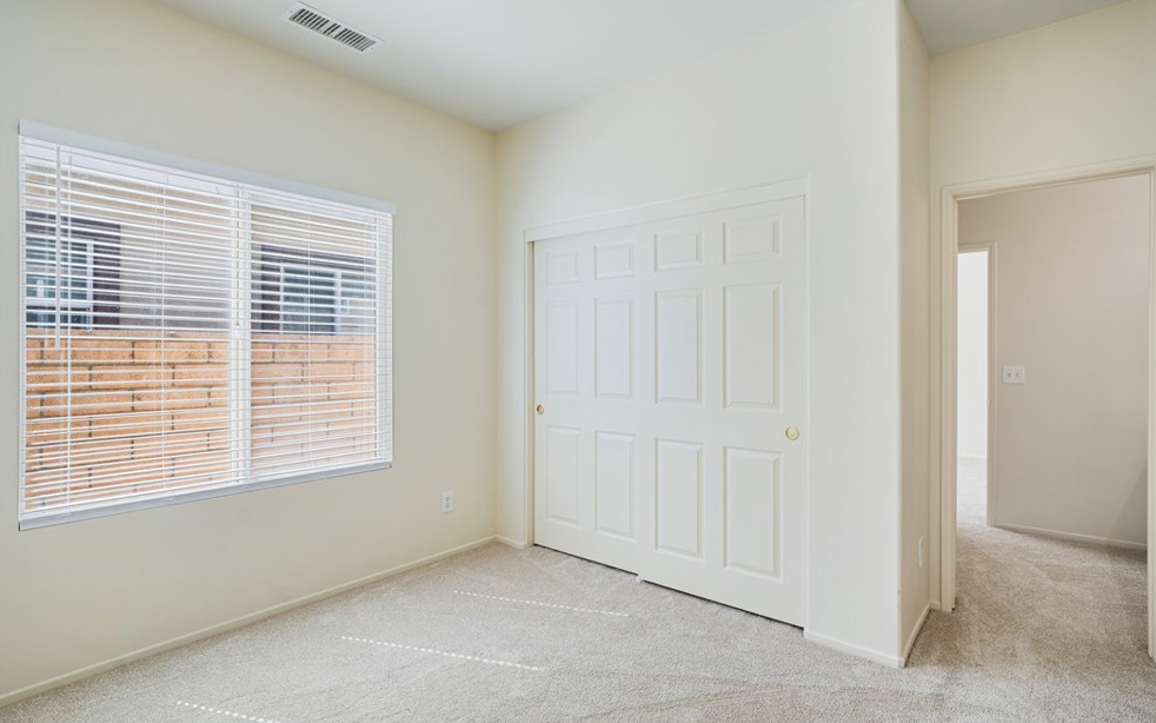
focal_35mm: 17
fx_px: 536
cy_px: 367
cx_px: 600
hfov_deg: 94.3
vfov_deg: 68.0
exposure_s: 1/10
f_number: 9
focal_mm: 16
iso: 160
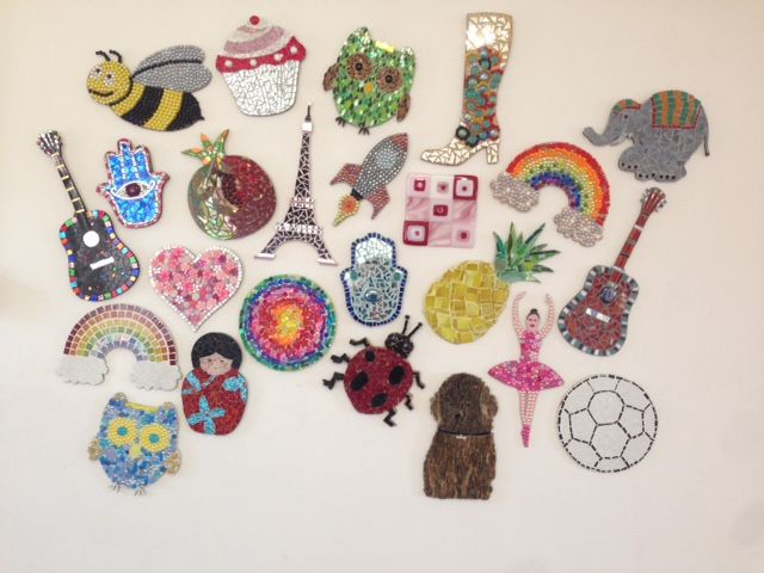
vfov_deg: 42.9
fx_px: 728
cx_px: 382
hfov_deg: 55.4
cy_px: 286
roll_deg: -4.6
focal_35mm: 33
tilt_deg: -0.5
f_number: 2.4
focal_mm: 4.12
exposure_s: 1/20
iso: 64
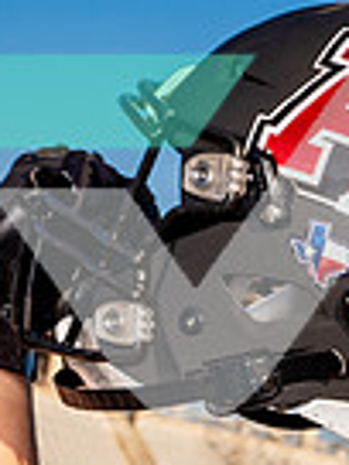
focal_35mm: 172
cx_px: 780
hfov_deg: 8.1
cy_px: 651
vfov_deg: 11.1
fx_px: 2312
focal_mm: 42
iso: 200
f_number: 10
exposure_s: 1/200
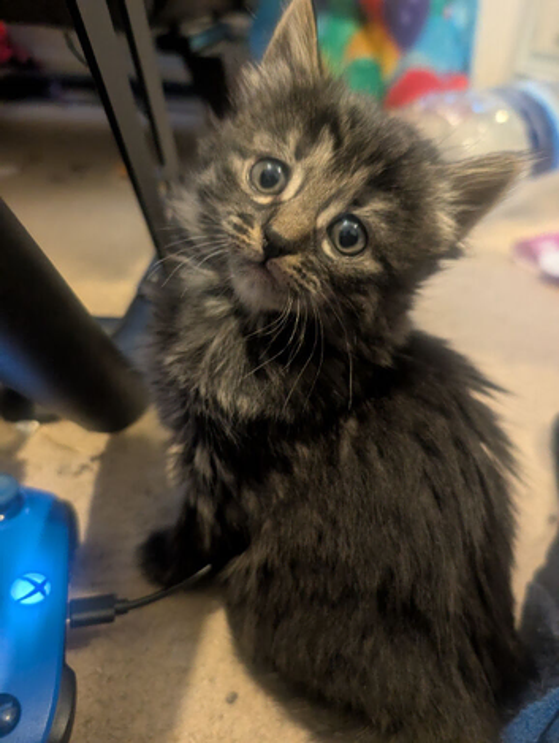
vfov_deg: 71.5
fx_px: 516
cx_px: 280
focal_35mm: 24
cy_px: 372
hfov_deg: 56.9
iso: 555
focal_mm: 6.9
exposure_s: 1/167
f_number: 1.68
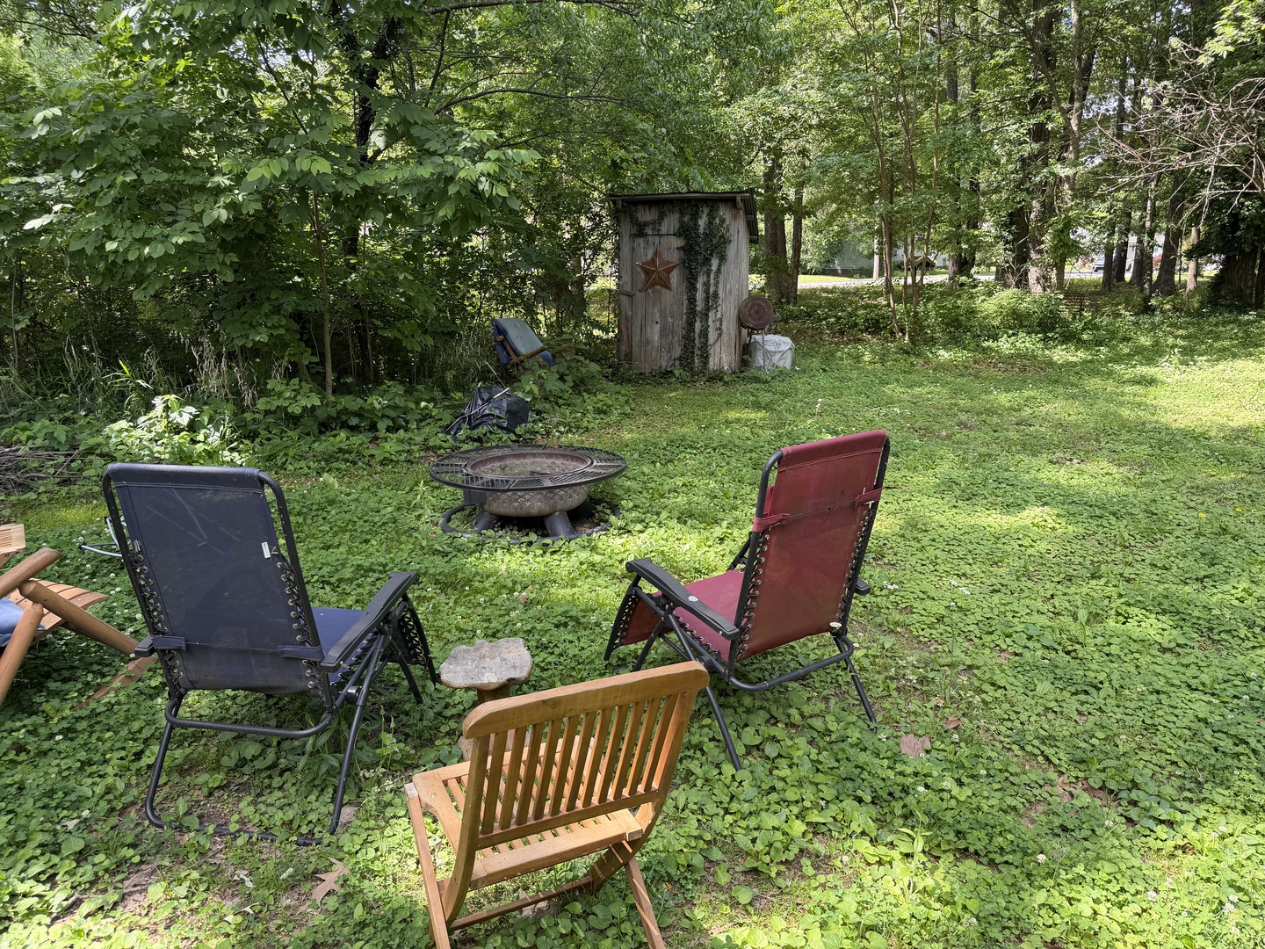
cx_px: 632
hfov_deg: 71.6
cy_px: 474
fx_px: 877
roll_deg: +0.7
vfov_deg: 56.8
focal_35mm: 24
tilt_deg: -13.0
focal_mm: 6.76
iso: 80
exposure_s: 1/317
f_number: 1.78
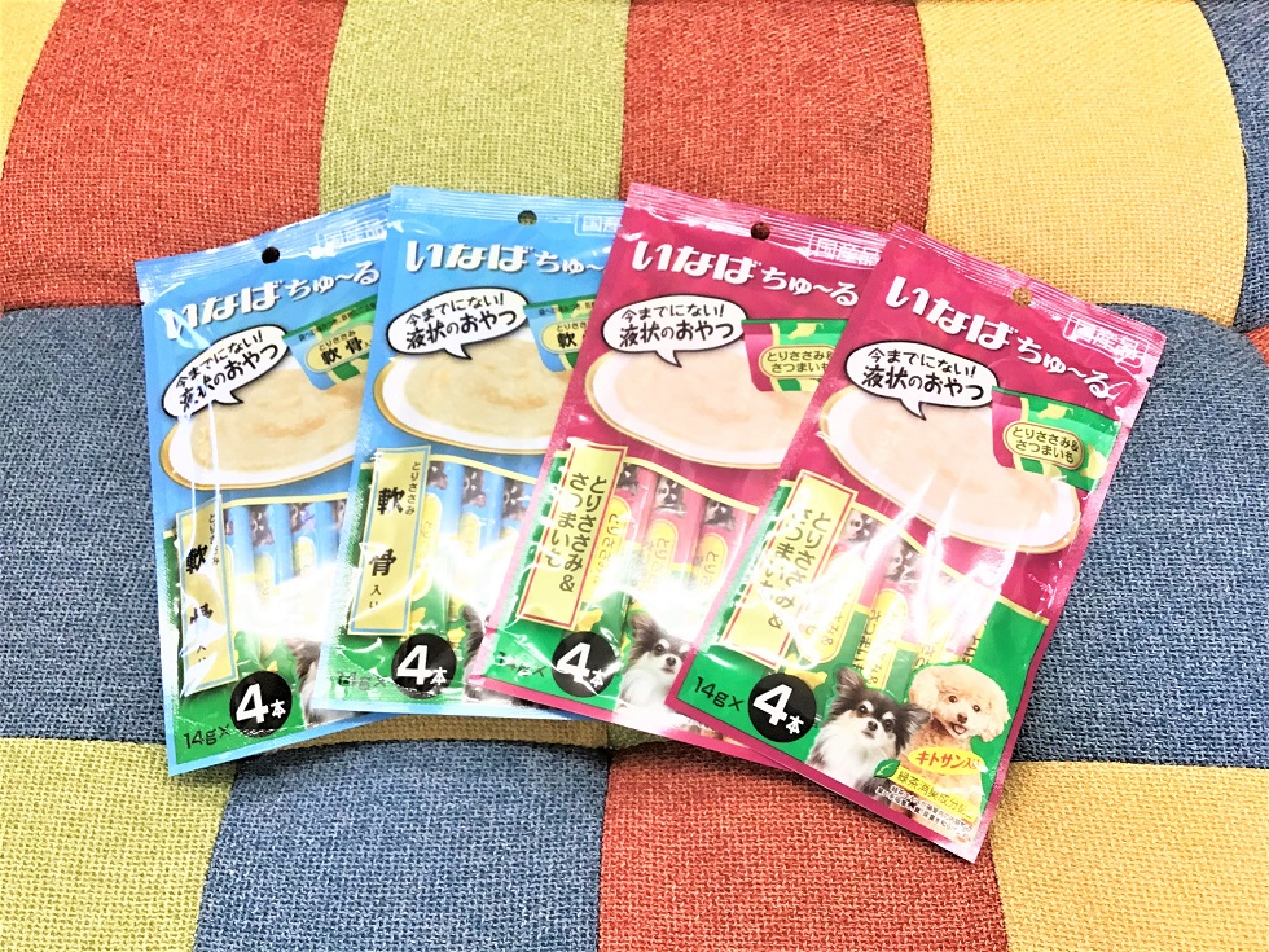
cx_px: 634
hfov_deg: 58.4
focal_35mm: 31
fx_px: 1136
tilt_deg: -70.4
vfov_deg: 45.4
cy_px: 476
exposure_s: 1/30
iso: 32
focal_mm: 3.3
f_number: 2.4
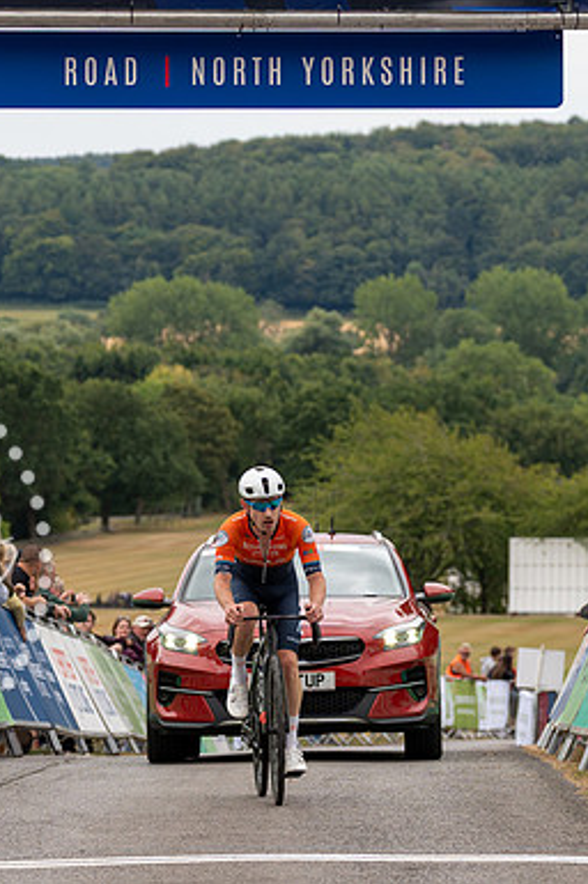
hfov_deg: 6.5
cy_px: 577
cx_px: 251
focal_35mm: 210
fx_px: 5154
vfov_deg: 9.8
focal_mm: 95
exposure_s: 1/1000
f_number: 3.5
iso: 500
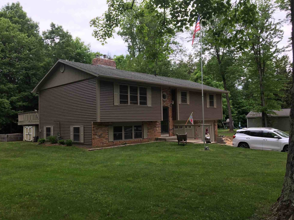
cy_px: 111
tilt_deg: +3.1
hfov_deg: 60.0
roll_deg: +2.1
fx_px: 255
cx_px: 144
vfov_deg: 46.8
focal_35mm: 30
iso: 25
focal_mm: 4.15
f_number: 2.2
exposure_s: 1/381
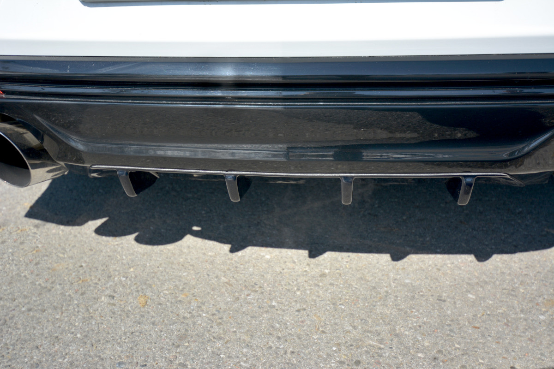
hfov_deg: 53.1
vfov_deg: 36.9
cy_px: 184
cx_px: 277
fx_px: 554
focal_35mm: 36
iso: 200
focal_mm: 24
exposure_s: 1/800
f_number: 4.5
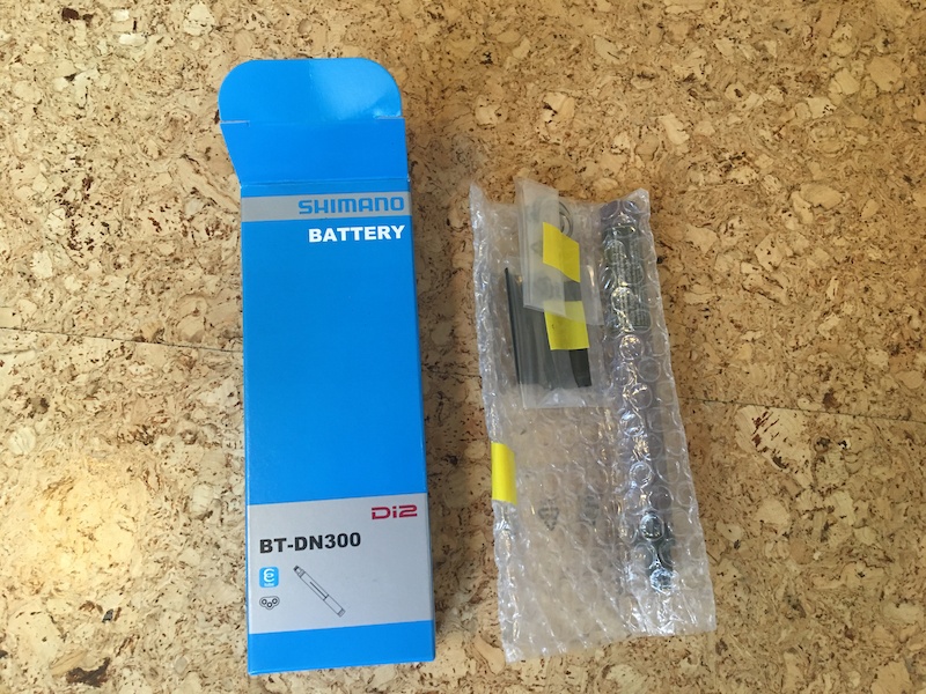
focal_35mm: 29
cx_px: 463
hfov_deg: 61.7
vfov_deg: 48.2
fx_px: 776
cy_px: 347
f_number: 2.2
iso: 125
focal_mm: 4.15
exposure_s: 1/30
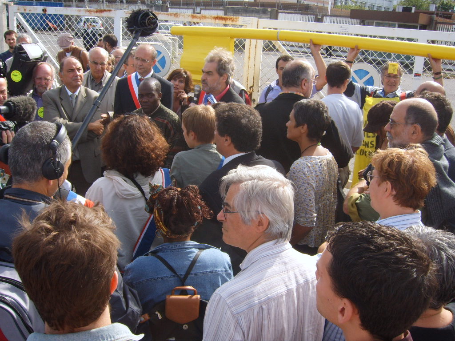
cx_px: 228
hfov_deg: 52.6
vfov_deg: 40.7
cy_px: 170
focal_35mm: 35
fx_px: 460
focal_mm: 5.8
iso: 50
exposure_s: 1/180
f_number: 5.8
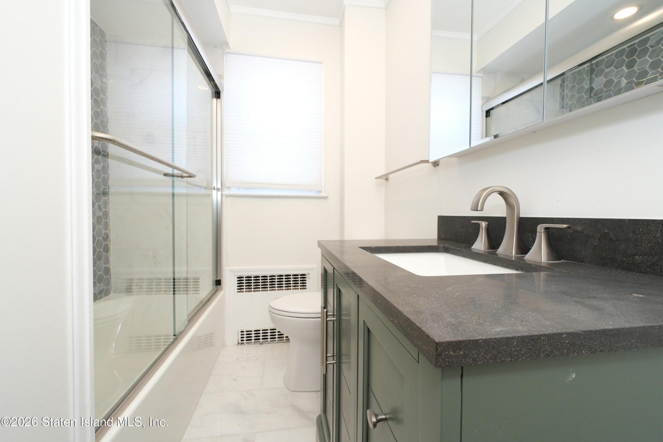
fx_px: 276
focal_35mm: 15
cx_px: 332
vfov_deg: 77.3
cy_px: 221
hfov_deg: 100.4
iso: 1000
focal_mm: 10
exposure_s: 1/80
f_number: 7.1
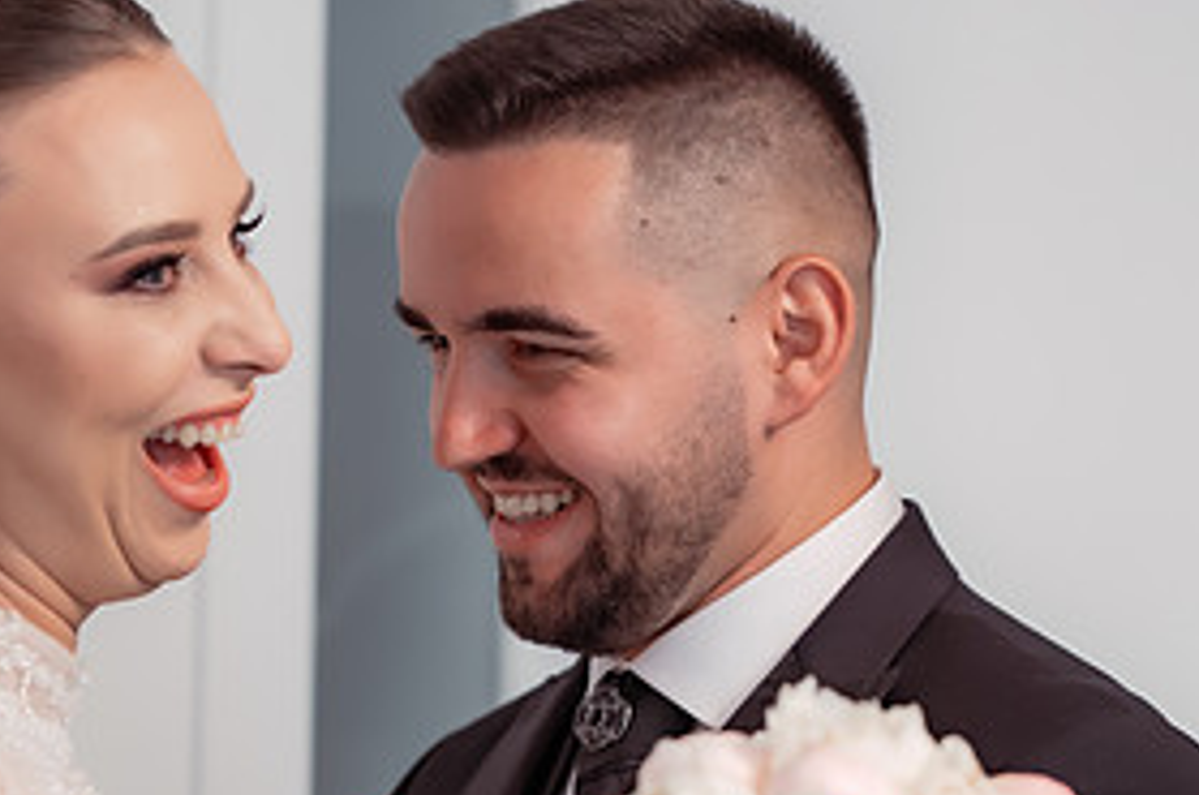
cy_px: 791
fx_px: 5885
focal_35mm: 177
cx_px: 352
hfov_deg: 11.6
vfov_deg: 7.7
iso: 1600
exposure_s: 1/320
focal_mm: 85
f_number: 2.8
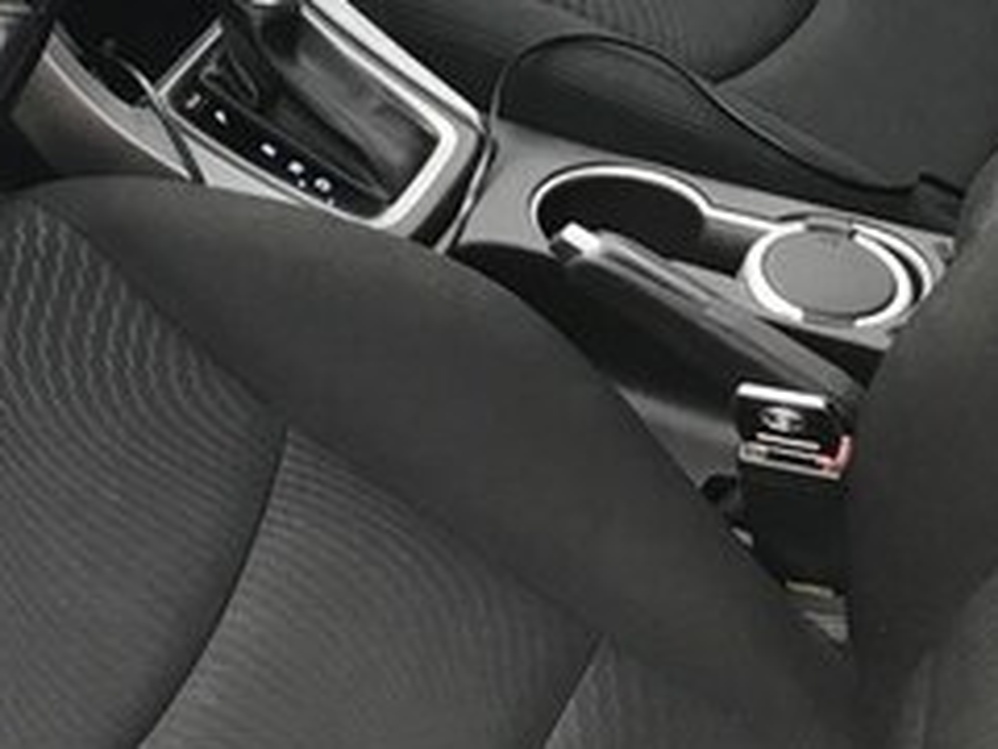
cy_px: -69
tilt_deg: -33.9
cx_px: -4
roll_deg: -1.4
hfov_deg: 24.2
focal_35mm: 77
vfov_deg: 18.4
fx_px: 2220
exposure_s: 1/28
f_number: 1.8
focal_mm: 3.99
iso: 40
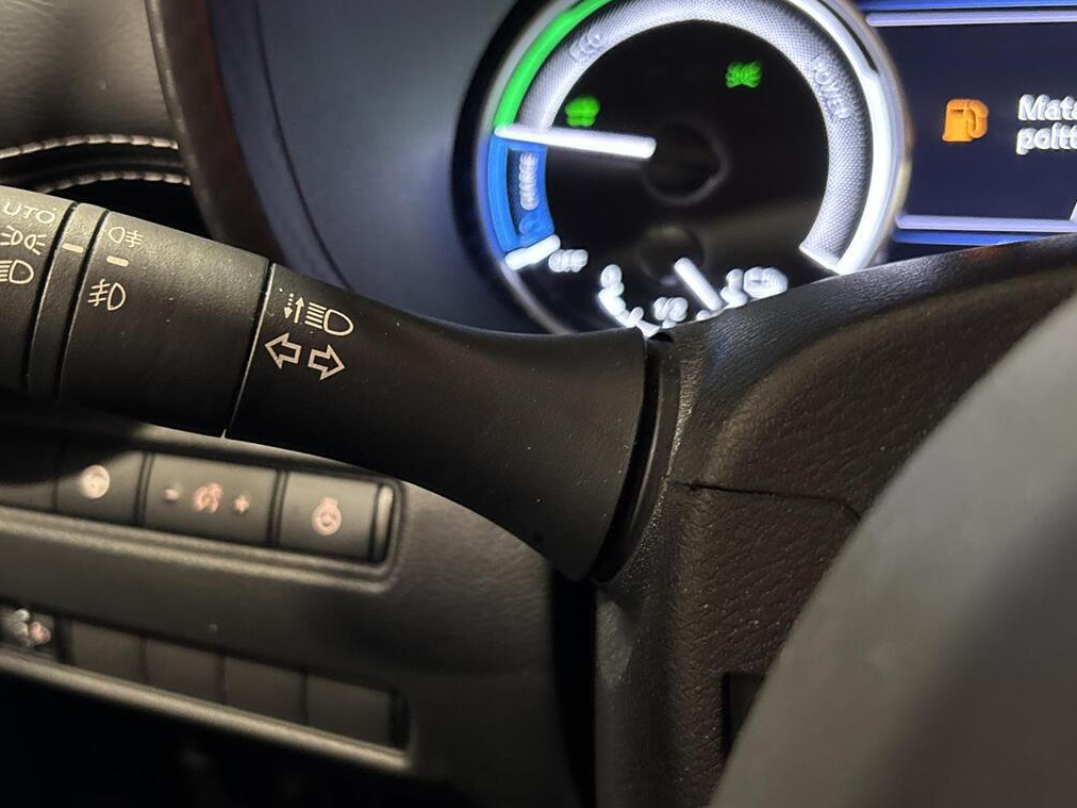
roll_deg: +4.8
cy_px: 414
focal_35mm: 37
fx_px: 1151
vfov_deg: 38.7
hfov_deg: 49.9
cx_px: 445
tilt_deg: -27.7
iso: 640
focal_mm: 5.96
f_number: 1.6
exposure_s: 1/28
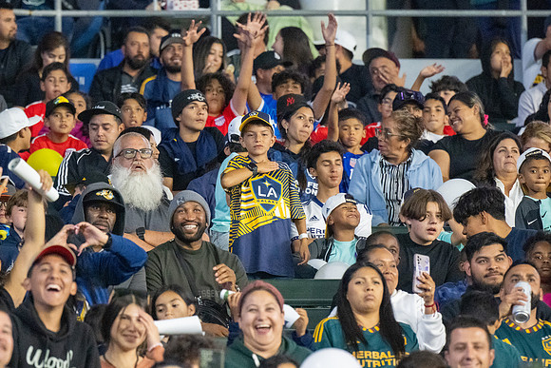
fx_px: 4389
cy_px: 185
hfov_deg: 7.2
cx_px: 232
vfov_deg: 4.8
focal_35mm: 287
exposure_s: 1/400
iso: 12800
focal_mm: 200
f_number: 4
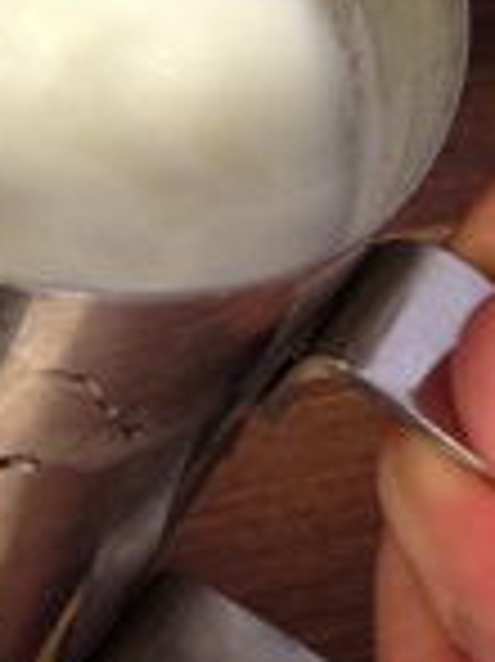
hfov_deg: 16.0
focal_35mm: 90
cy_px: -63
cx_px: -40
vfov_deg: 20.8
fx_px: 1718
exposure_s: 1/20
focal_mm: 4.13
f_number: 2.4
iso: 200
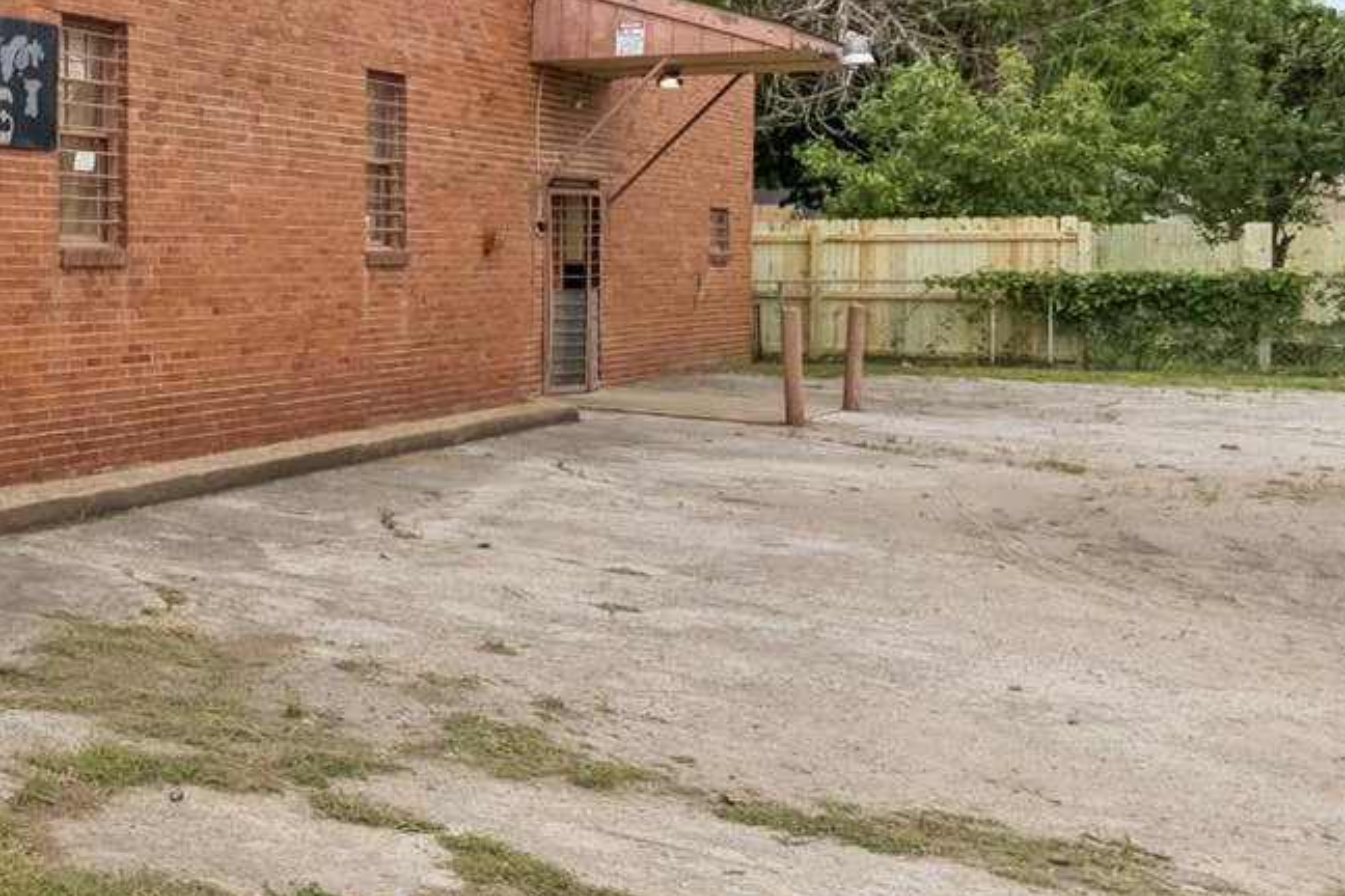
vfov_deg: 30.3
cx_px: -614
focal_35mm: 44
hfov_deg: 29.5
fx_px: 1644
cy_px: 304
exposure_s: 1/8000
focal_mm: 14
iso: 400
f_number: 2.8
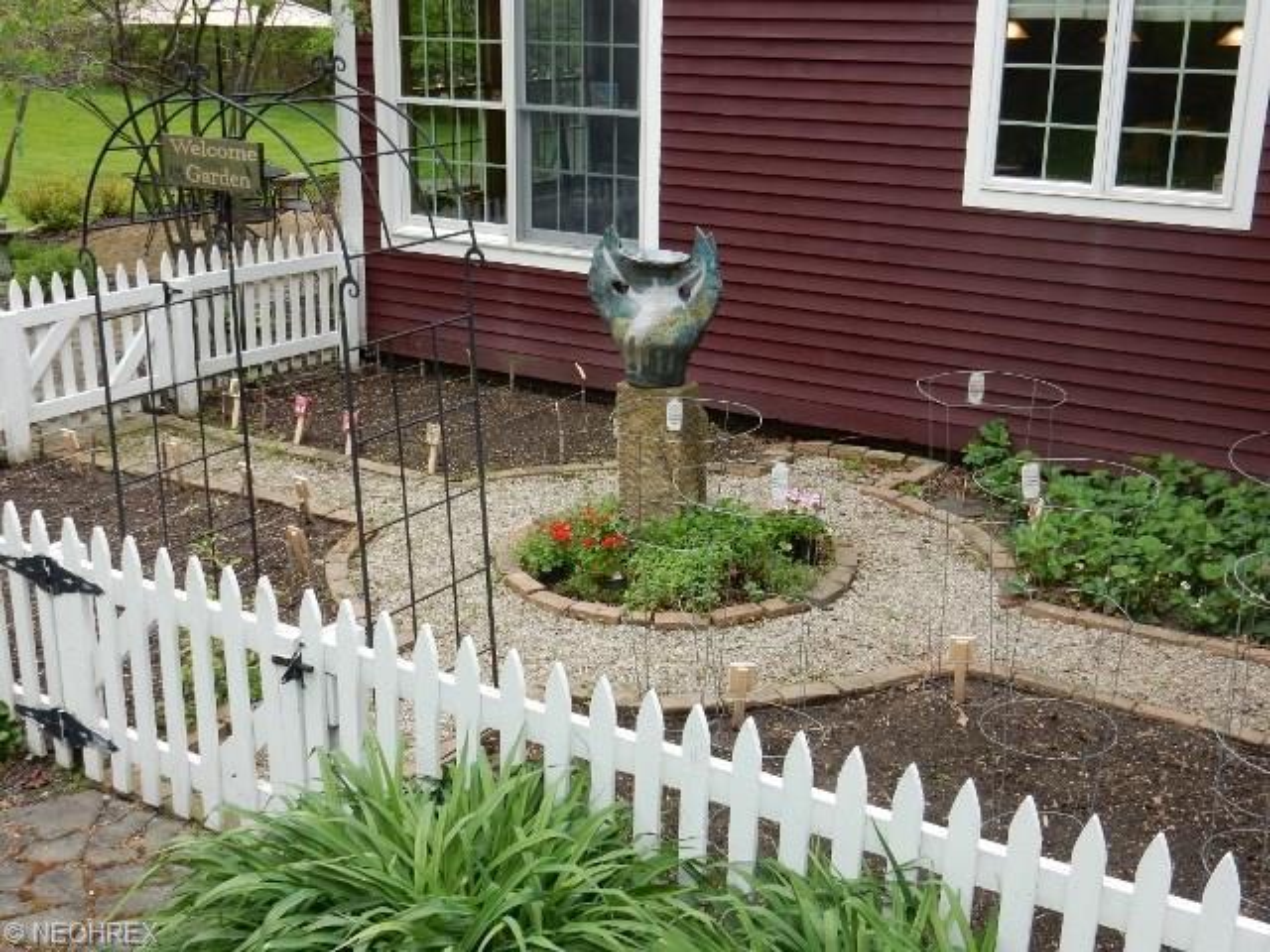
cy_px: 476
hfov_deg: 43.9
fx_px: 1578
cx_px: 635
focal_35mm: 43
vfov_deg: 33.6
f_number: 4.2
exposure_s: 1/125
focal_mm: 7.6
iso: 125
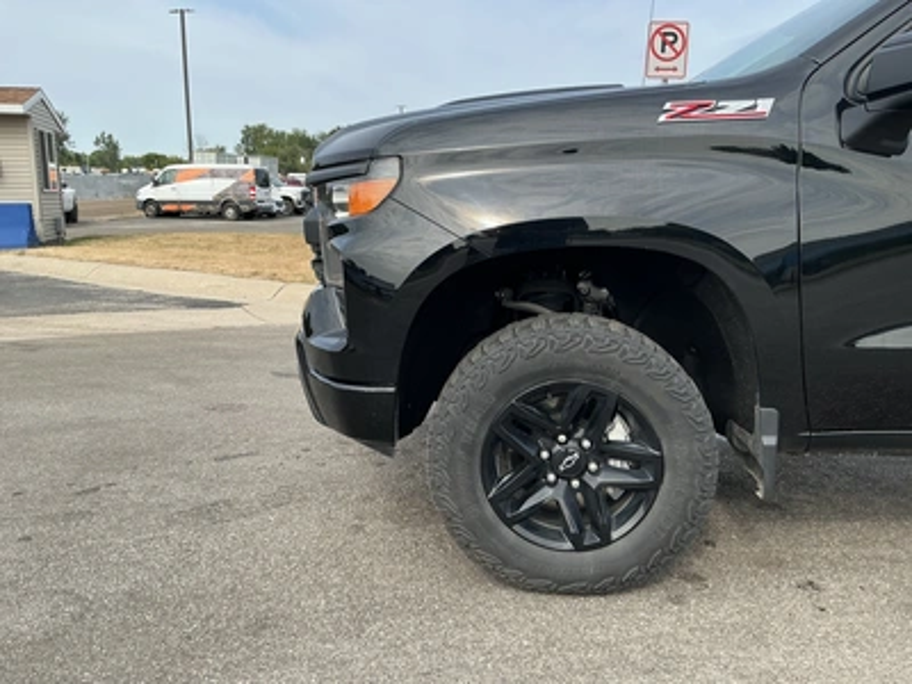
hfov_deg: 63.4
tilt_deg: -10.9
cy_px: 342
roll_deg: +0.0
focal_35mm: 28
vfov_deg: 49.7
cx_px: 456
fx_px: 738
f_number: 1.8
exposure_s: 1/770
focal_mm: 3
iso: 25
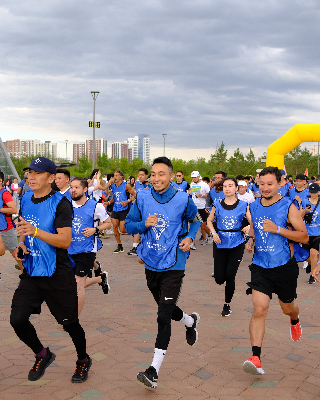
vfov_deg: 36.7
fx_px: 604
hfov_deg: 29.7
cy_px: 206
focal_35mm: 51
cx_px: 143
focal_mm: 23
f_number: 3.6
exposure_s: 1/1600
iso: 1000
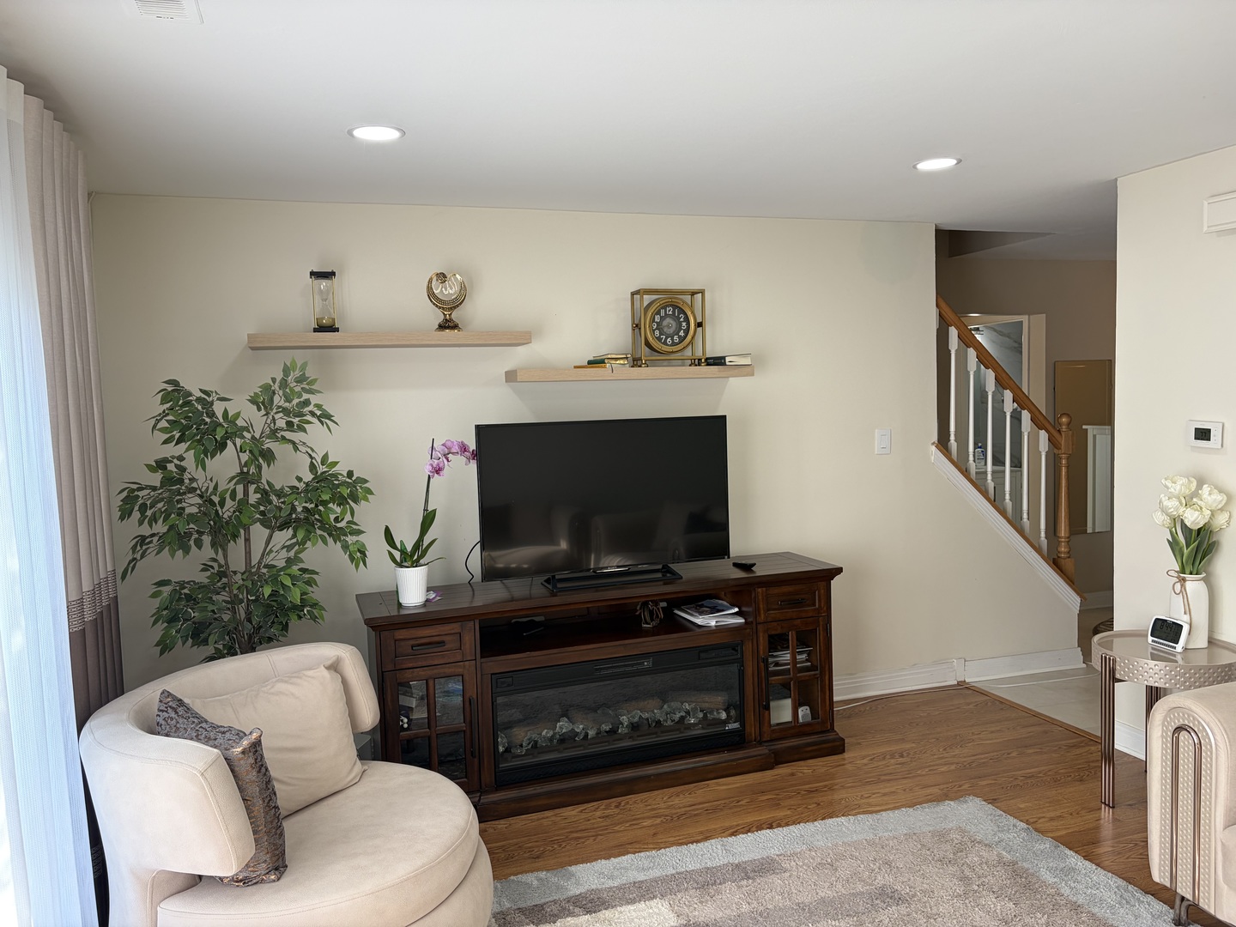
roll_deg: +1.6
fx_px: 928
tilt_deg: -2.9
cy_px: 464
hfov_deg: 67.3
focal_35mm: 26
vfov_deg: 53.1
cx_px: 618
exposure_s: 1/121
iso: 40
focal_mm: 5.96
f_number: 1.6
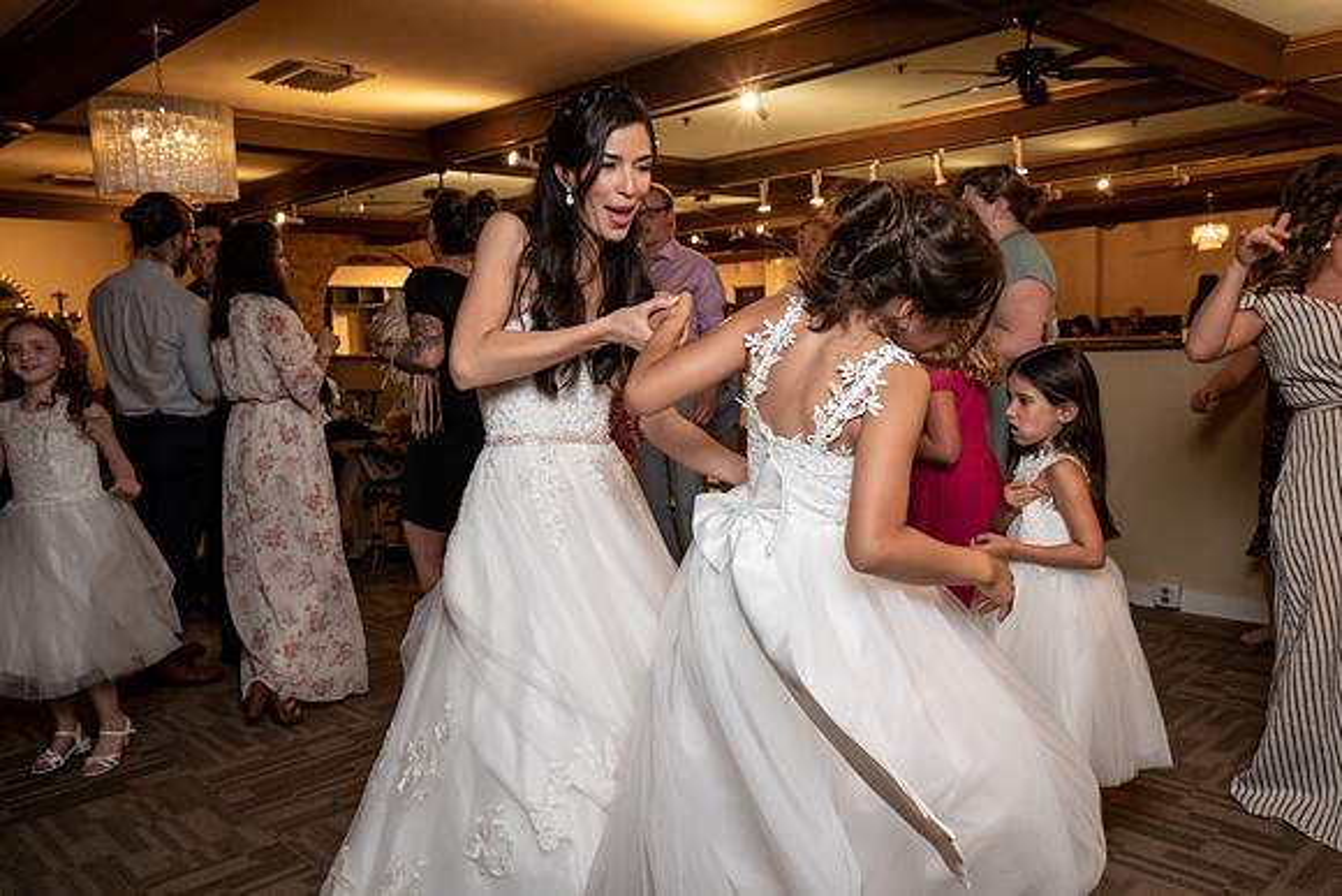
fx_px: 1081
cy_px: 448
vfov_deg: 45.0
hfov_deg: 63.6
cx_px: 671
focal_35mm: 29
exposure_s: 1/200
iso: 2000
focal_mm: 29
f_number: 5.6
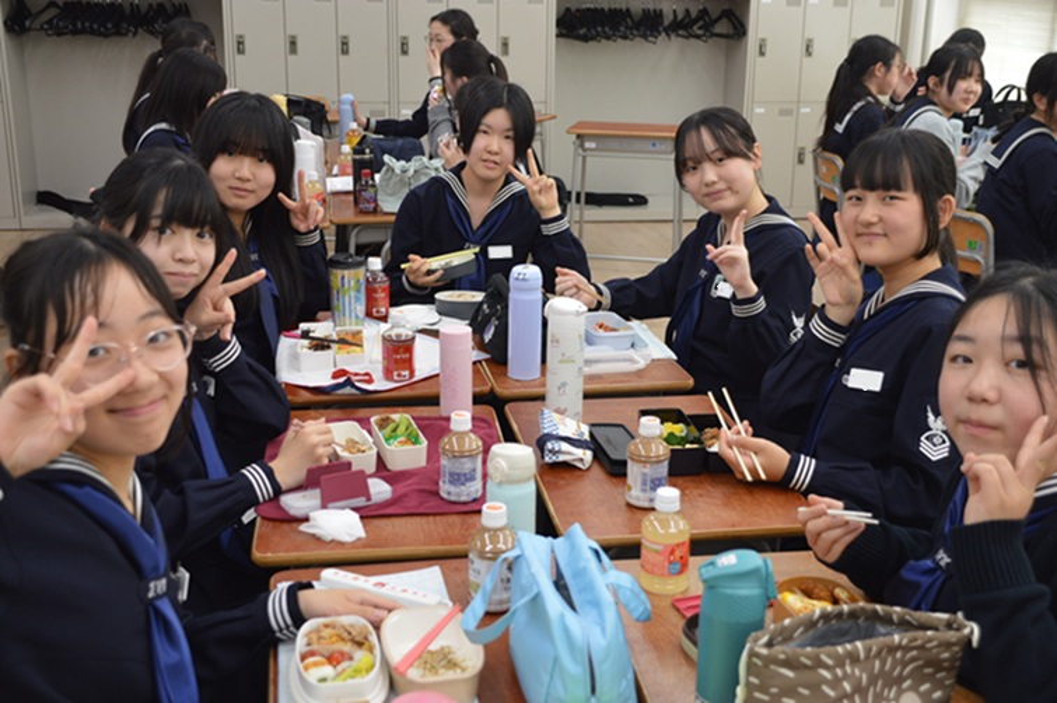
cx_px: 528
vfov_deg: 30.8
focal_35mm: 44
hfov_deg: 45.0
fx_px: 1276
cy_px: 352
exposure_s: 1/60
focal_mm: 29
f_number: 4
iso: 400
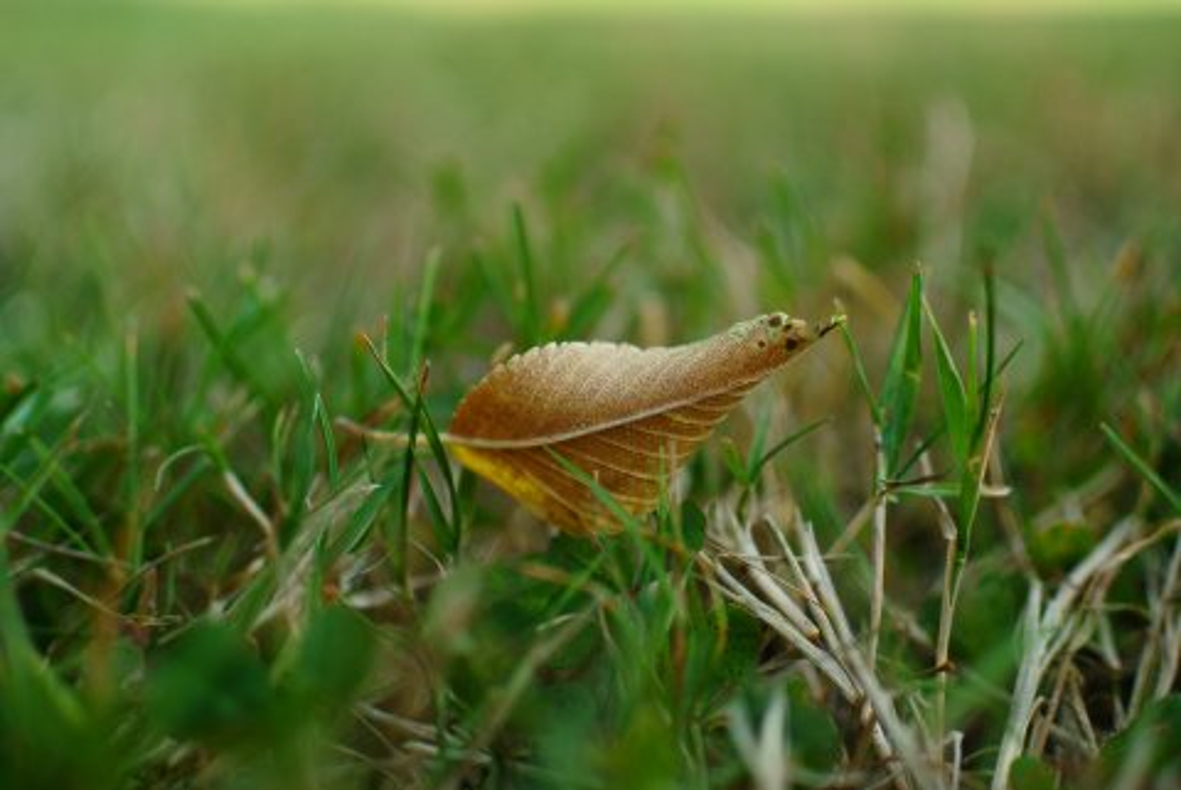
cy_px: 395
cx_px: 590
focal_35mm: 49
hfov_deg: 40.3
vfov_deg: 27.6
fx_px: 1609
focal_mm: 18.5
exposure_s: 1/500
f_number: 1.8
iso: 100
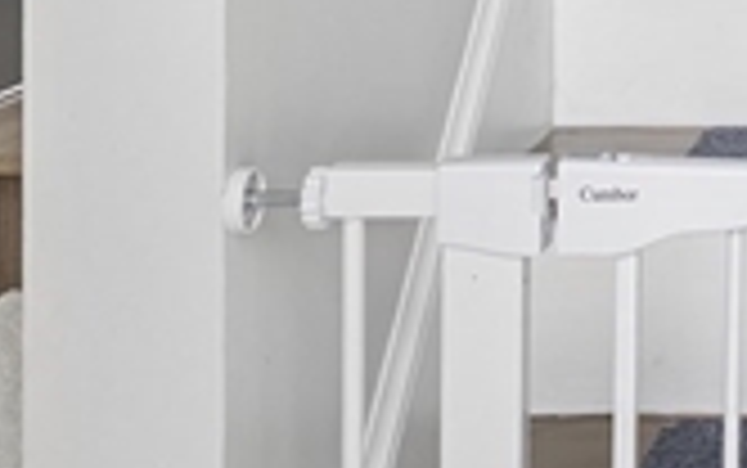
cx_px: 1071
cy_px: -295
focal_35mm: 88
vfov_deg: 13.7
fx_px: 1793
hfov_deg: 20.6
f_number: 8
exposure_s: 1/50
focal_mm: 14
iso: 400
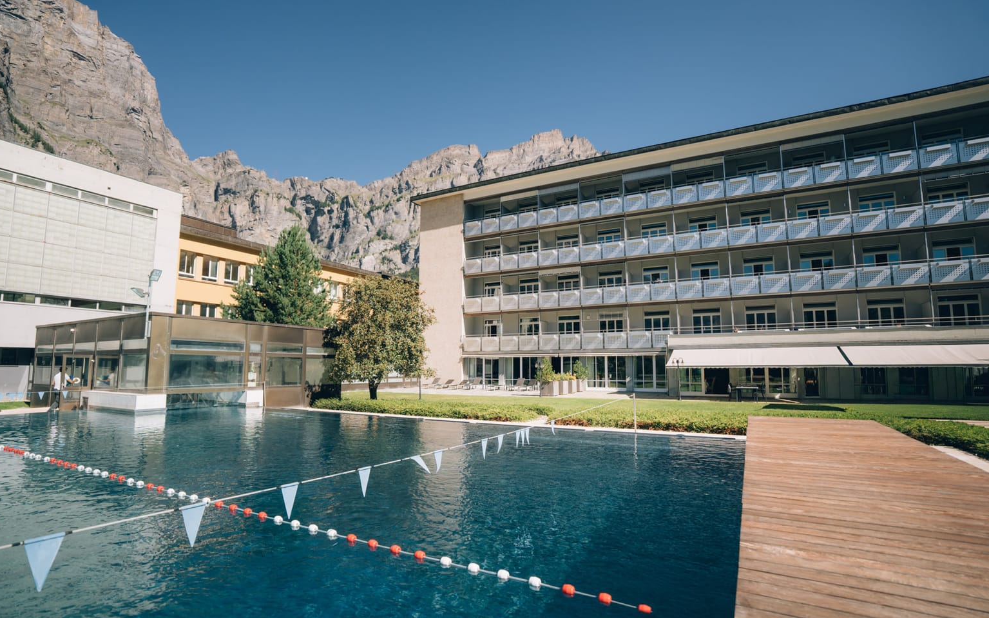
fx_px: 458
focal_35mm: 17
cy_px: 323
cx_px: 488
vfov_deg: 67.9
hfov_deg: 94.4
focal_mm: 16
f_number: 2.8
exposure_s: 1/4000
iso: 250
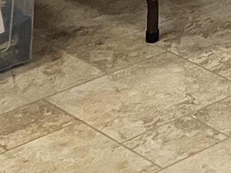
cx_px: 612
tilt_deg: -6.5
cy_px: -354
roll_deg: +0.4
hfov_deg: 9.3
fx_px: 1214
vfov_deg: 7.2
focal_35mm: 182
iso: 250
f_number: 1.6
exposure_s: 1/60
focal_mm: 4.2
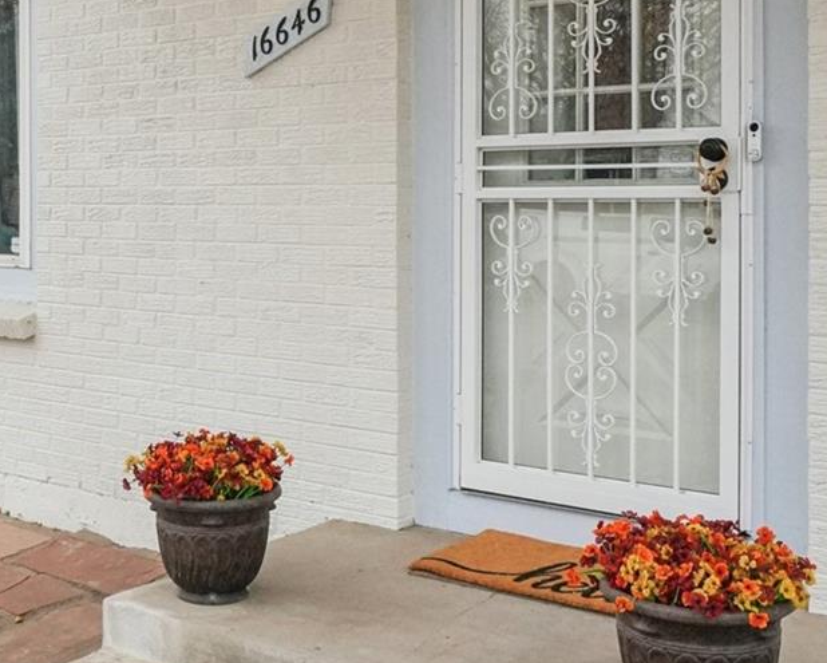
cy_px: 234
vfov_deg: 29.5
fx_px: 1249
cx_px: 252
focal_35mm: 51
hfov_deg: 36.1
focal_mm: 14
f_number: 8
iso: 1000
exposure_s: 1/1000
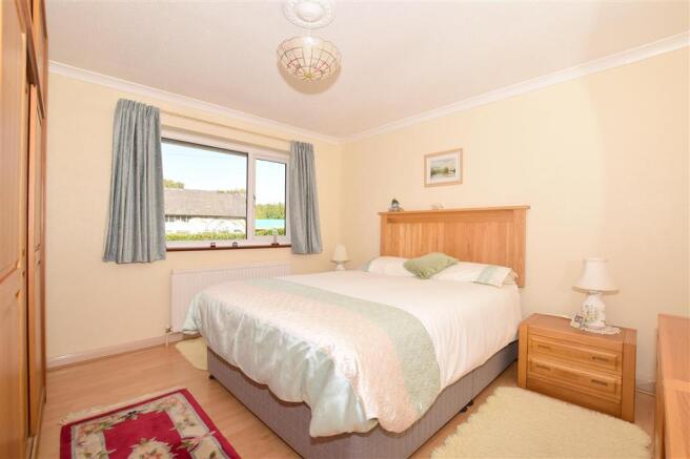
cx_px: 345
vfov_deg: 77.3
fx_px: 287
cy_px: 230
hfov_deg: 100.4
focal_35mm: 15
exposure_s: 1/200
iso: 400
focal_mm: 10
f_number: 11
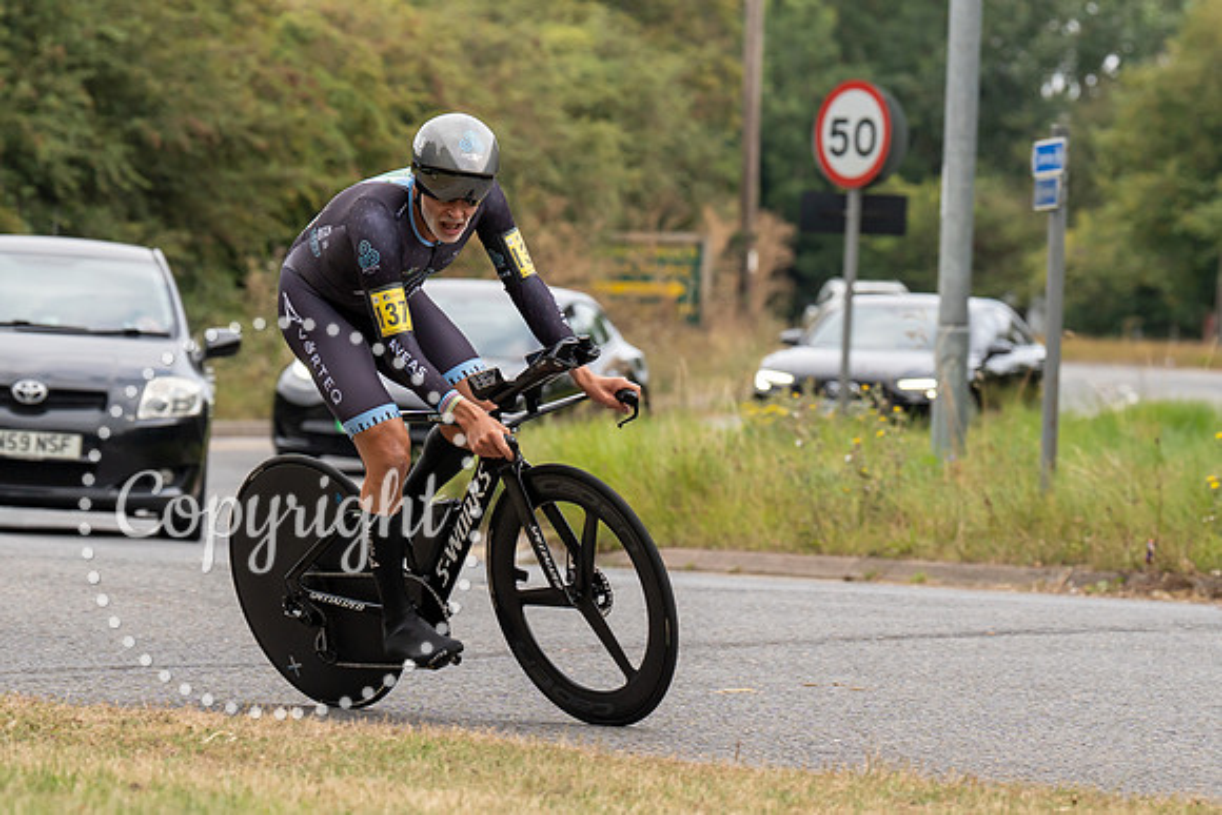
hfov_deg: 8.8
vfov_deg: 5.9
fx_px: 7960
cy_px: 355
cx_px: 458
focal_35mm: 234
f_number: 4
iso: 320
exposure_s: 1/1000
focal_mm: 125
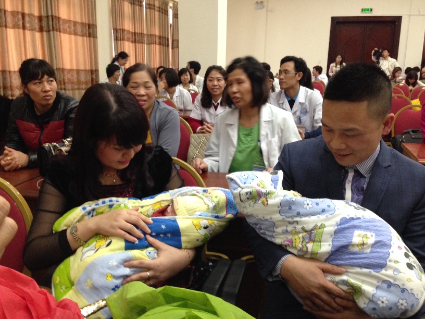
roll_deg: -0.7
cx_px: 212
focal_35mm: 33
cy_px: 160
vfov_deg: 42.9
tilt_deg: -13.6
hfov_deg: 55.4
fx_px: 405
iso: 250
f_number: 2.4
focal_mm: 4.12
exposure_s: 1/20
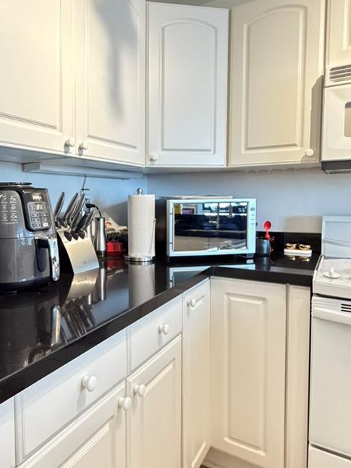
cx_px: 100
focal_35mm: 26
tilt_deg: -3.1
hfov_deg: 51.4
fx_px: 351
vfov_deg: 67.2
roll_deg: +0.3
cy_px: 221
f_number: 2.2
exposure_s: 1/40
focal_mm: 2.22
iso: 1000
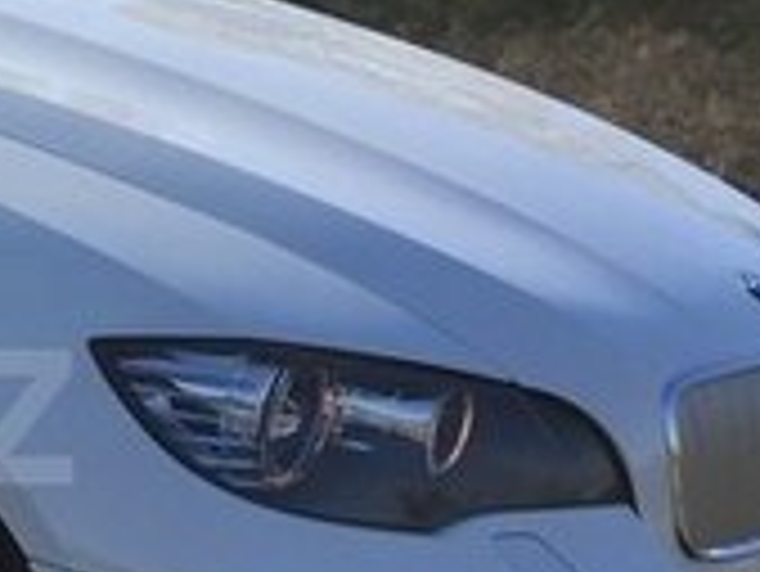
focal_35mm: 113
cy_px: 417
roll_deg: -3.5
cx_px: -387
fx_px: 2483
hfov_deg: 15.9
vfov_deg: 13.1
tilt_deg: -8.1
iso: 25
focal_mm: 4.15
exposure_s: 1/1326
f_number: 2.2
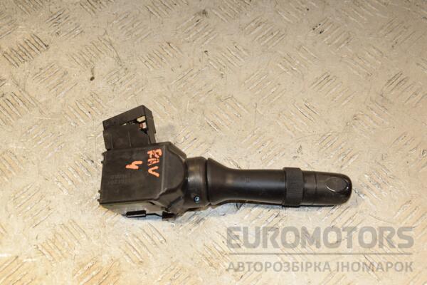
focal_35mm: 57
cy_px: 142
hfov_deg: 35.1
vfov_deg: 23.8
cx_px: 214
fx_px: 676
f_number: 5.6
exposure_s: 1/200
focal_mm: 38
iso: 800
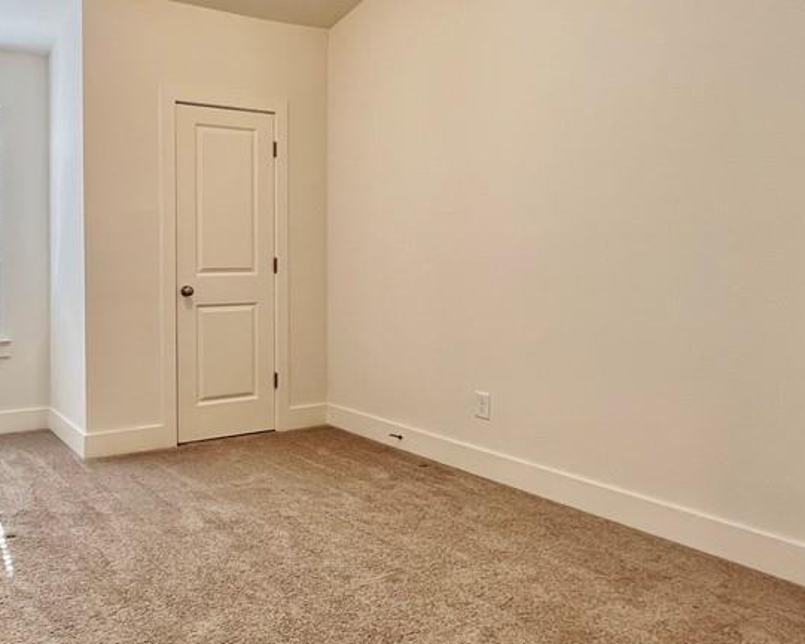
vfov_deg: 58.5
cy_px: 273
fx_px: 572
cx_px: 156
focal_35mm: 24
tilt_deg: -0.7
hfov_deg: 63.9
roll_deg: +0.1
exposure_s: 1/60
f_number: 1.8
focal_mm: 1.57
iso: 200
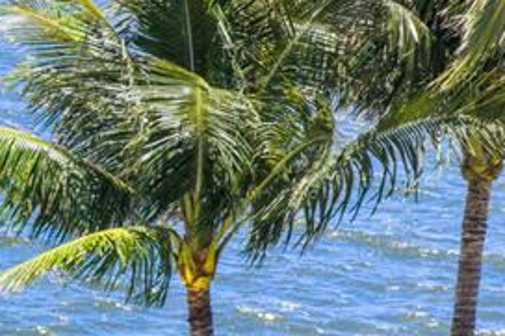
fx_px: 2313
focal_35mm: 165
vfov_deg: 8.3
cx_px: -741
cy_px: 345
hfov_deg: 10.5
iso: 100
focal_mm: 14.45
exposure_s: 1/240
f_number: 5
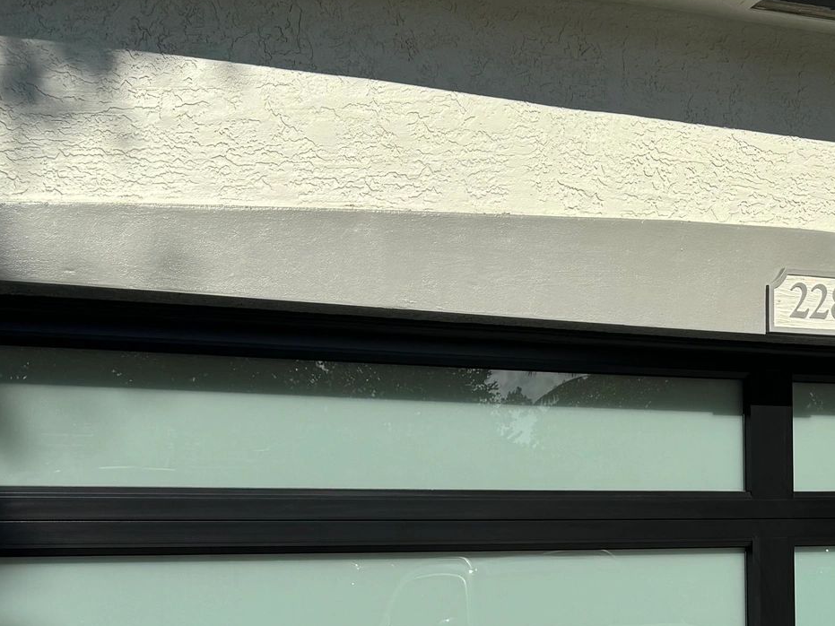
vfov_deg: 21.5
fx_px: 1592
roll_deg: +1.1
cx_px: 687
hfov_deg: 28.7
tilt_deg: -2.5
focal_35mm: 66
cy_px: 623
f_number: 1.78
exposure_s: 1/5348
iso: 80
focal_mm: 6.76
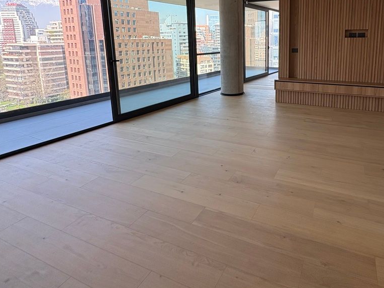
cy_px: 77
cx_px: 254
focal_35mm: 22
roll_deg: +0.3
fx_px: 244
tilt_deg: -8.7
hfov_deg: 74.2
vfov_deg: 58.3
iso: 64
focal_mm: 2.22
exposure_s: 1/172
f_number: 2.2
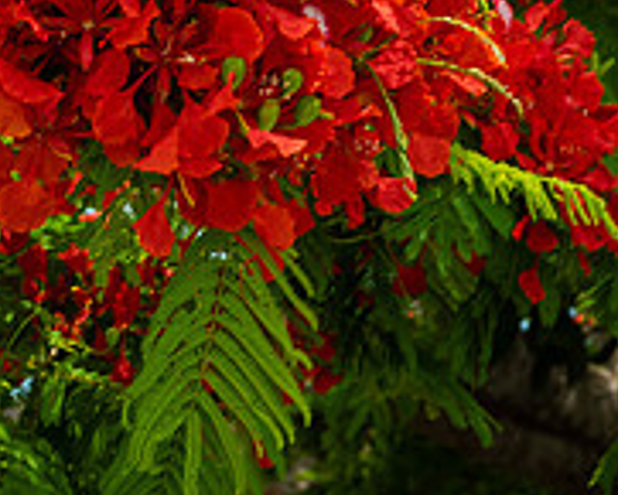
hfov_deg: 9.7
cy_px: -142
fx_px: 3623
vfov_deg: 7.7
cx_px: 147
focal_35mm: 198
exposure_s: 1/200
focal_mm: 66
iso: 64
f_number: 8
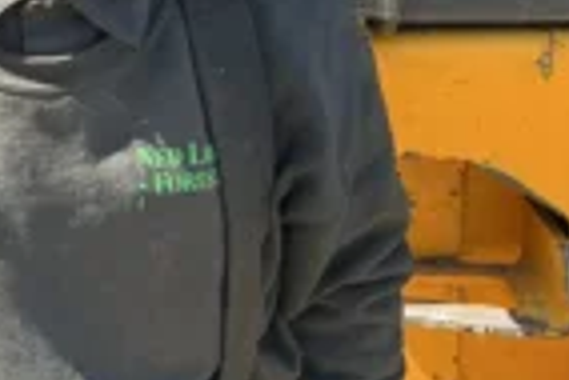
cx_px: 52
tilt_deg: -14.2
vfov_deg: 15.7
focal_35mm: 85
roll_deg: +0.3
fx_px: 1345
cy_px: -20
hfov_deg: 23.2
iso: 25
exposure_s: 1/250
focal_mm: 3
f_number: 1.8
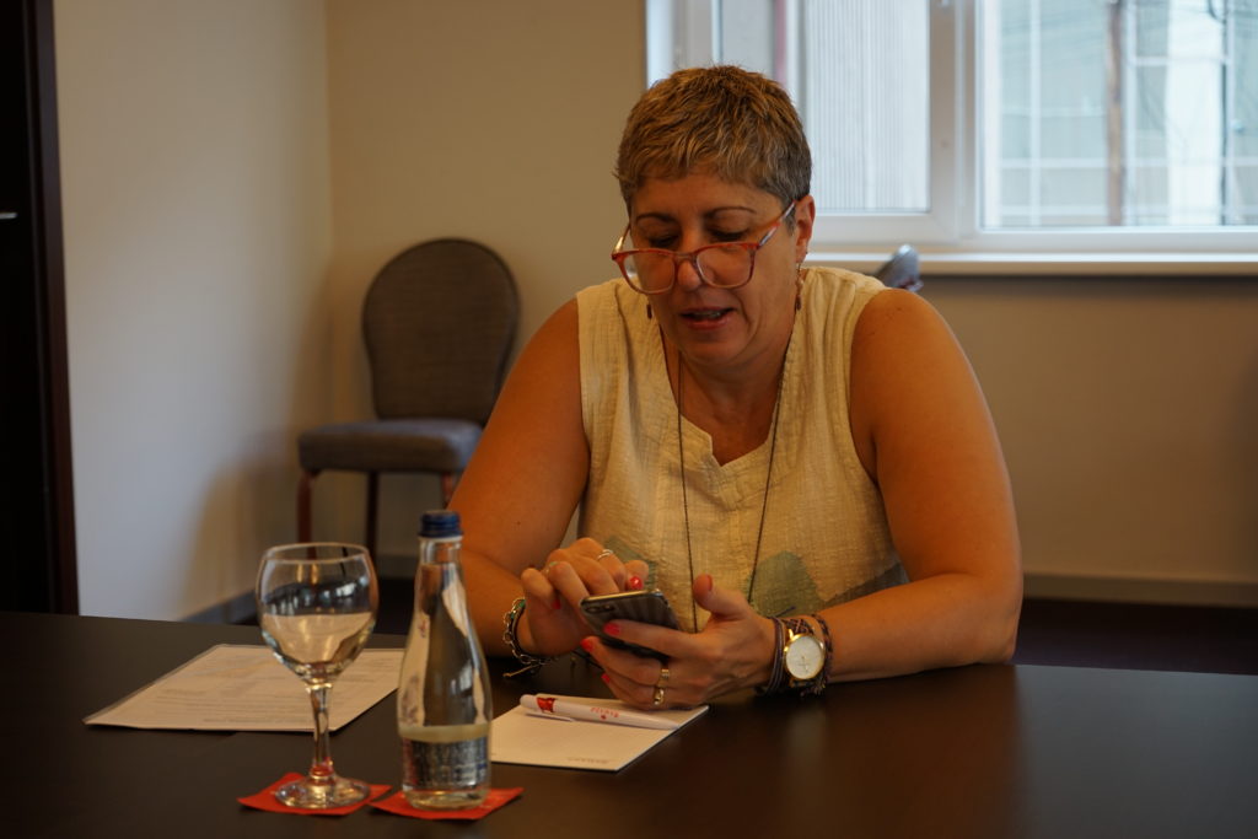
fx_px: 2446
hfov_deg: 28.8
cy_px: 420
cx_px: 629
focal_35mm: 70
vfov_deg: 19.5
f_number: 5.6
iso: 500
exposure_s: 1/80
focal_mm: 70
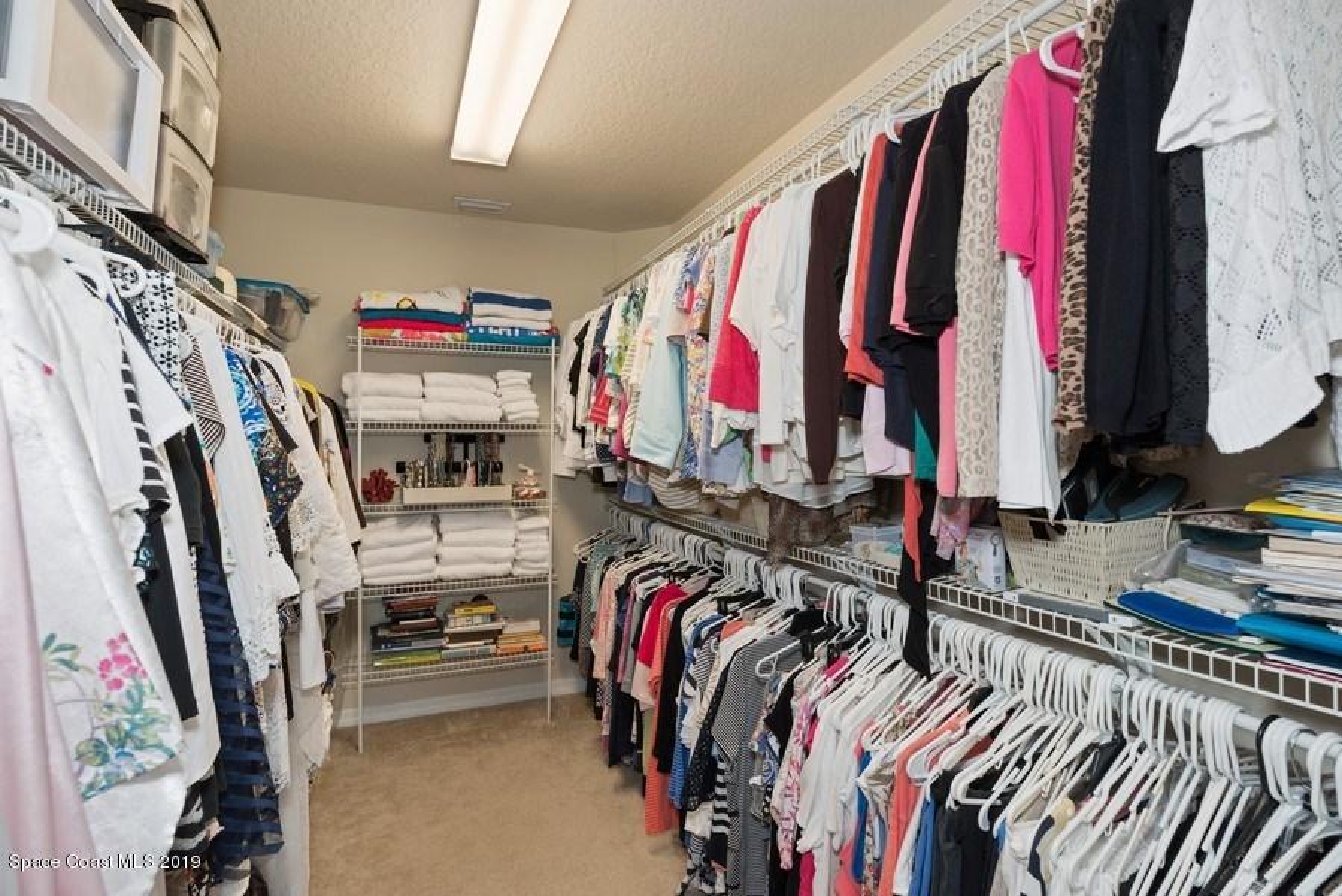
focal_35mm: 18
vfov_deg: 67.4
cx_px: 671
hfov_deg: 90.0
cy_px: 448
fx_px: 671
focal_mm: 18
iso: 200
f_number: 8
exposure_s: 1/10
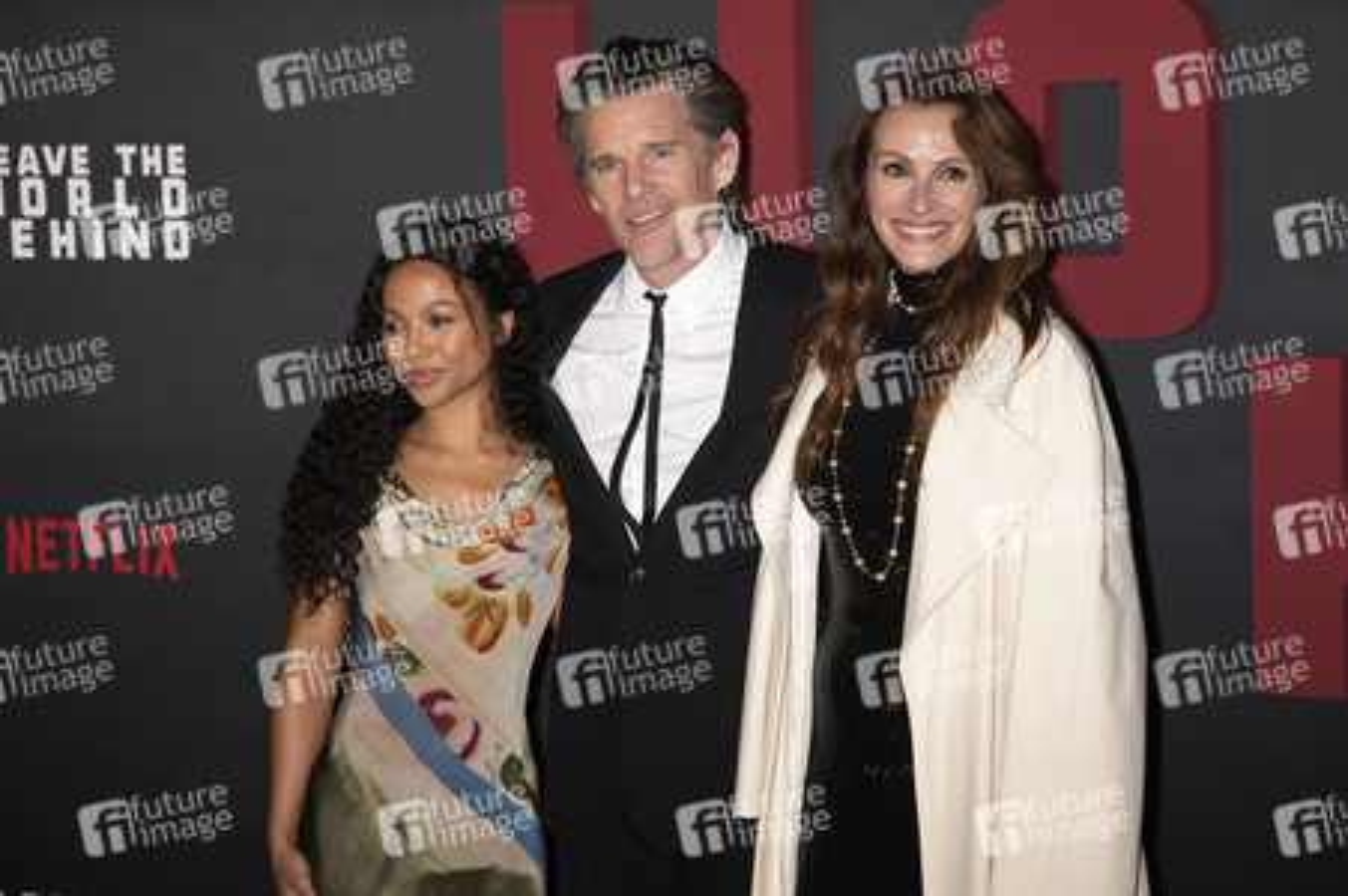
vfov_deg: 14.8
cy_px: 448
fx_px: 3442
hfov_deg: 22.2
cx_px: 674
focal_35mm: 92
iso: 400
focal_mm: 92
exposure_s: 1/200
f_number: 5
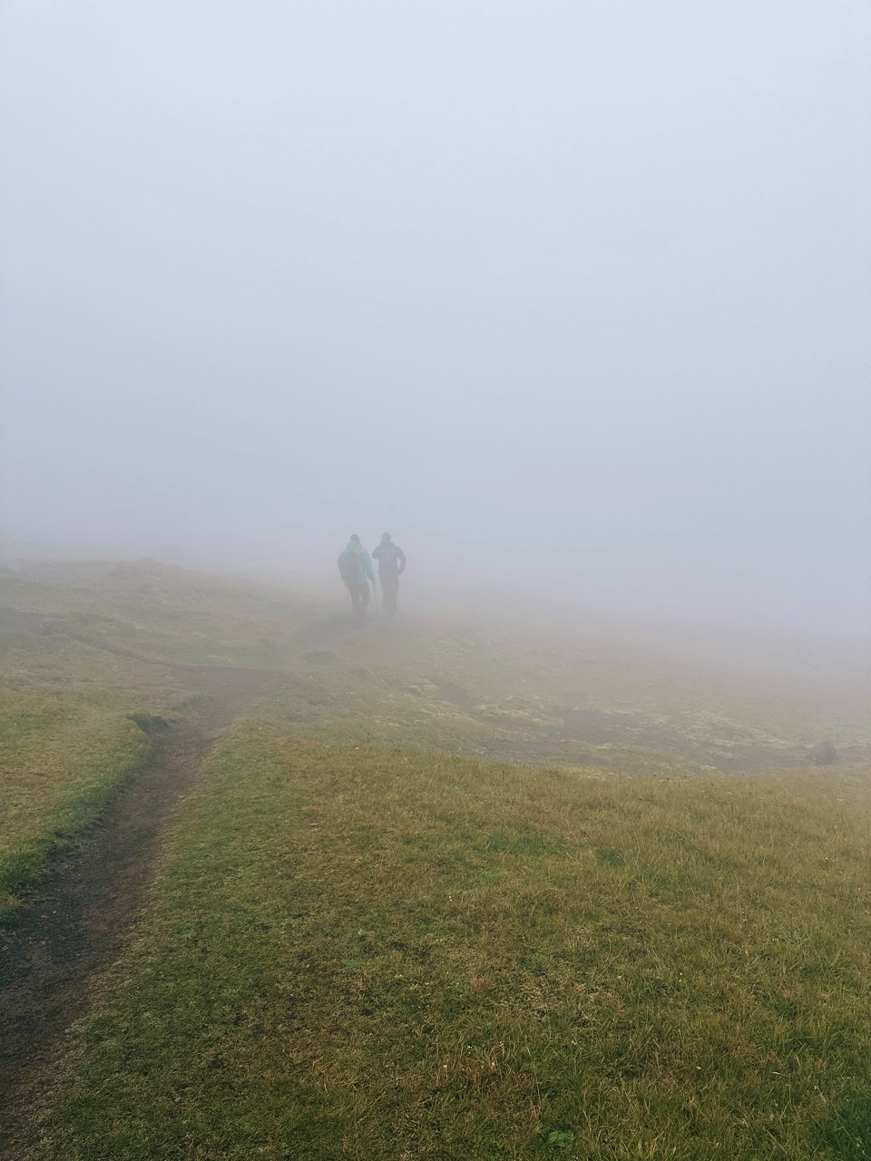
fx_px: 805
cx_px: 436
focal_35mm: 24
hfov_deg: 56.8
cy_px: 580
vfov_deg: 71.6
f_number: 1.78
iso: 80
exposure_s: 1/2203
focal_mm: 6.86
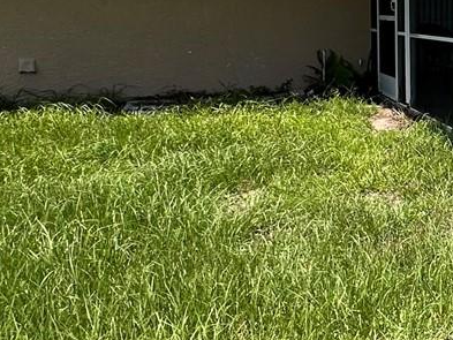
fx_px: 746
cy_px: 58
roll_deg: -0.7
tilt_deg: -4.3
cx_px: 569
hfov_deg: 28.5
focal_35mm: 57
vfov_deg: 25.1
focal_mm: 2.22
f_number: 2.2
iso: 40
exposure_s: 1/1247
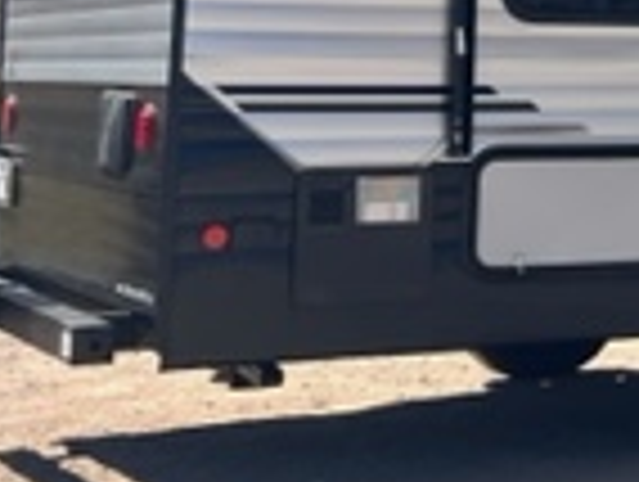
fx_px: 2163
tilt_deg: +3.0
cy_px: -117
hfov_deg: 14.9
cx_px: 1116
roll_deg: +1.0
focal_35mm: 117
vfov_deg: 12.4
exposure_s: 1/4444
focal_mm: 5.7
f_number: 1.5
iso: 50
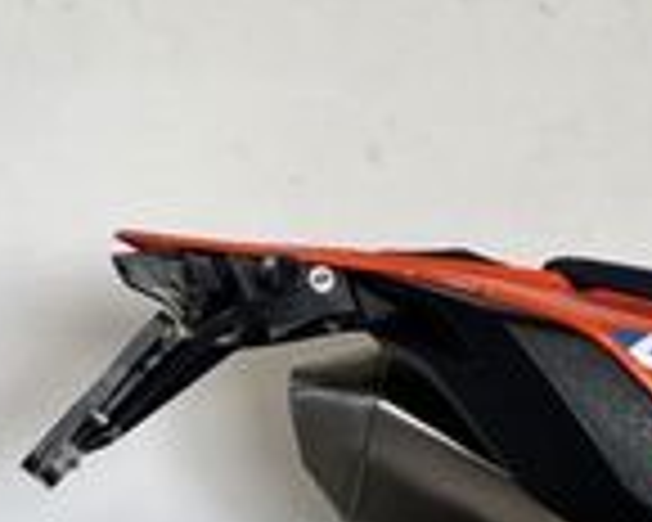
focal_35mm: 112
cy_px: 630
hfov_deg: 15.7
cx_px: 1007
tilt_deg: -16.5
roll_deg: -0.1
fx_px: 2161
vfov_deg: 13.4
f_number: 1.6
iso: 64
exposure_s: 1/100
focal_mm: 5.1
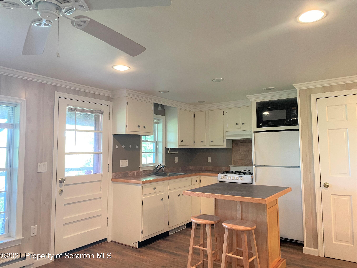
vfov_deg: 53.1
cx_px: 178
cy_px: 134
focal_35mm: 26
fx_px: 268
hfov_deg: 67.3
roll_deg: +0.3
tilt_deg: +3.7
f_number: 1.6
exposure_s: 1/60
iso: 200
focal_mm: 4.2
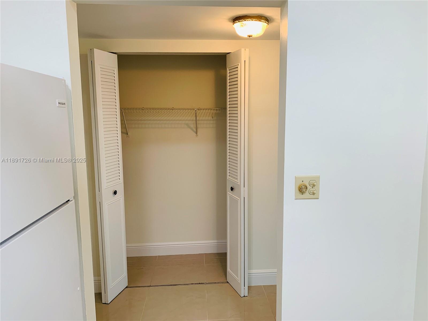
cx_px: 214
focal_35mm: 26
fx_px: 321
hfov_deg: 67.3
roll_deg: +0.0
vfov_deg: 53.1
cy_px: 160
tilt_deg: -9.0
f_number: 1.8
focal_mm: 4.25
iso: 64
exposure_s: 1/60
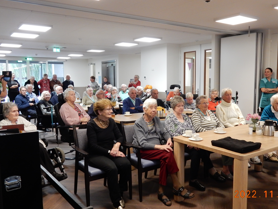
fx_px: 265
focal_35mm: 33
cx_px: 152
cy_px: 103
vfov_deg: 42.9
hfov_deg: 55.3
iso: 400
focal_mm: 5.4
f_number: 4
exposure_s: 1/20
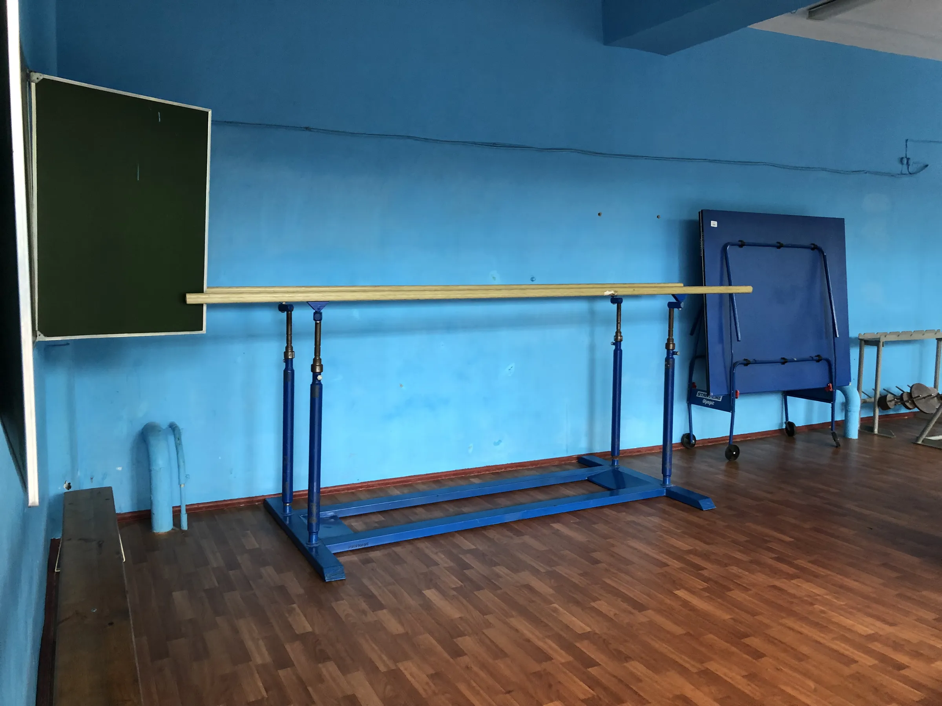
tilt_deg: -4.2
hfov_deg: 63.4
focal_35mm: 28
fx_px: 762
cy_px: 353
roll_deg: -0.1
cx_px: 471
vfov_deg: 49.7
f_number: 1.8
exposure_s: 1/17
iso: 64
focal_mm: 4
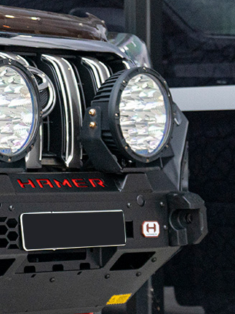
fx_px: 1258
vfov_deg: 14.2
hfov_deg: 9.3
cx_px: -359
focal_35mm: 139
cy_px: 101
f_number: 4
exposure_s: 1/160
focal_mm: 35
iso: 1250
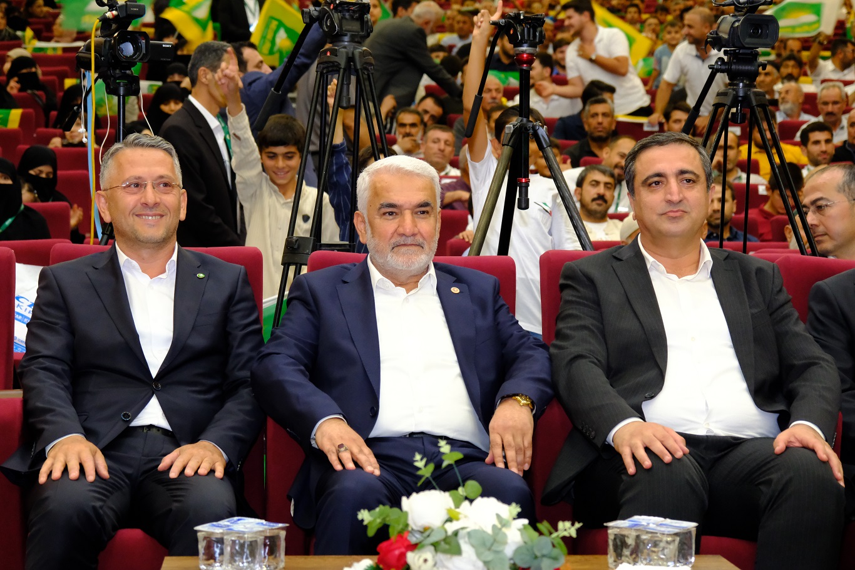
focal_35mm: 73
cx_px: 428
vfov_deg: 18.7
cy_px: 285
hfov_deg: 27.7
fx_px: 1733
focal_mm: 48.5
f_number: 4
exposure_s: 1/50
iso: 4000
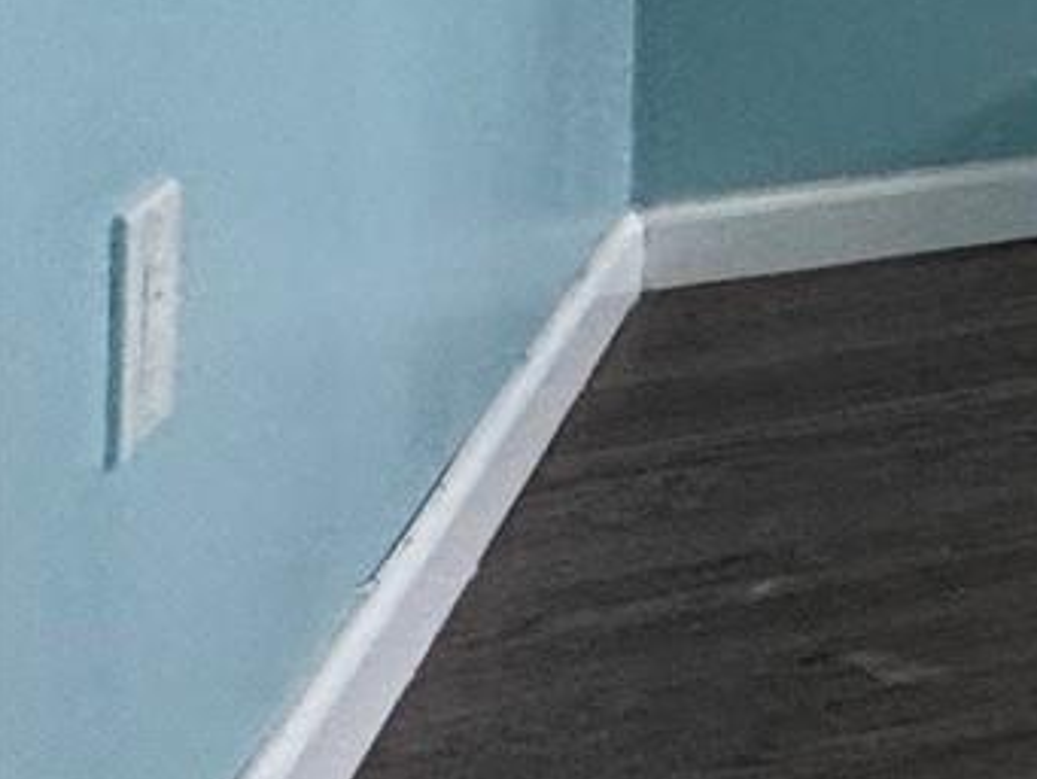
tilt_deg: -0.1
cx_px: 3105
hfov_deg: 11.6
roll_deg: -0.7
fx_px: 2517
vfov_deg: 15.5
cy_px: -560
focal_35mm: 84
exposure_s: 1/120
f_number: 2.2
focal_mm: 2.22
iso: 250
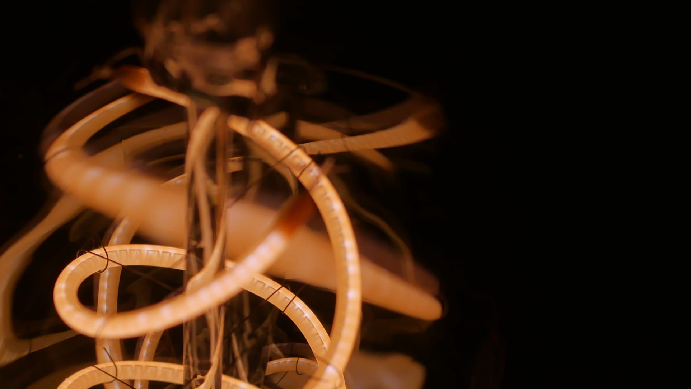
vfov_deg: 9.3
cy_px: 268
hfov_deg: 16.0
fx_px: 2382
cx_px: -90
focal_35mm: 130
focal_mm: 25
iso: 200
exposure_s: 1/640
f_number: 3.5
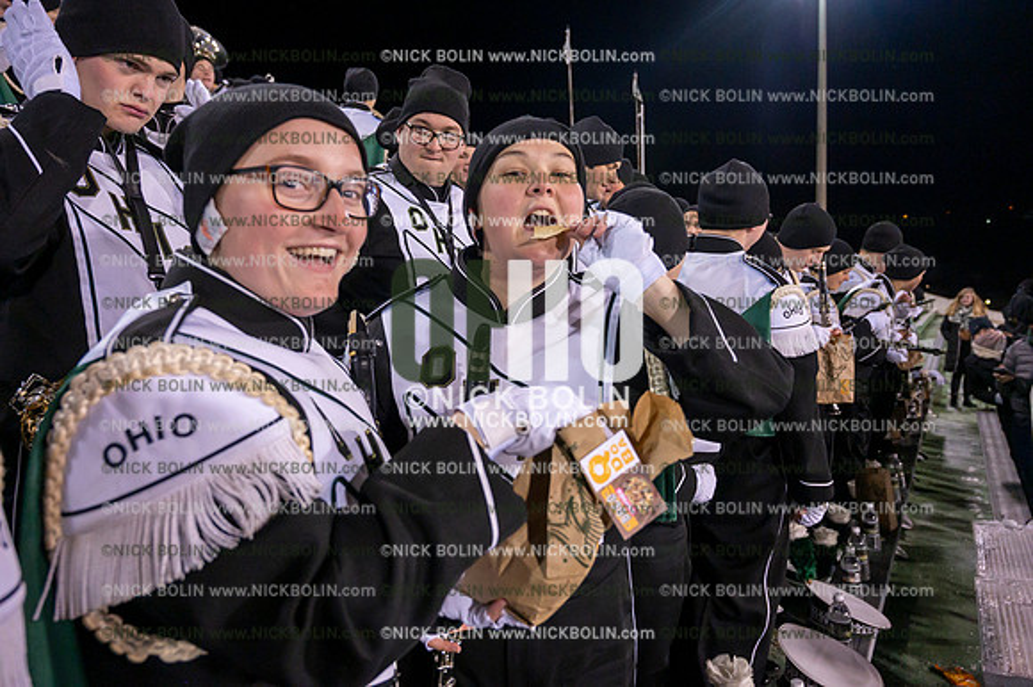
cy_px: 344
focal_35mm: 24
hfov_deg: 73.8
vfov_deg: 53.1
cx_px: 516
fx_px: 688
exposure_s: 1/640
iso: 5000
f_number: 4.5
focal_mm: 24
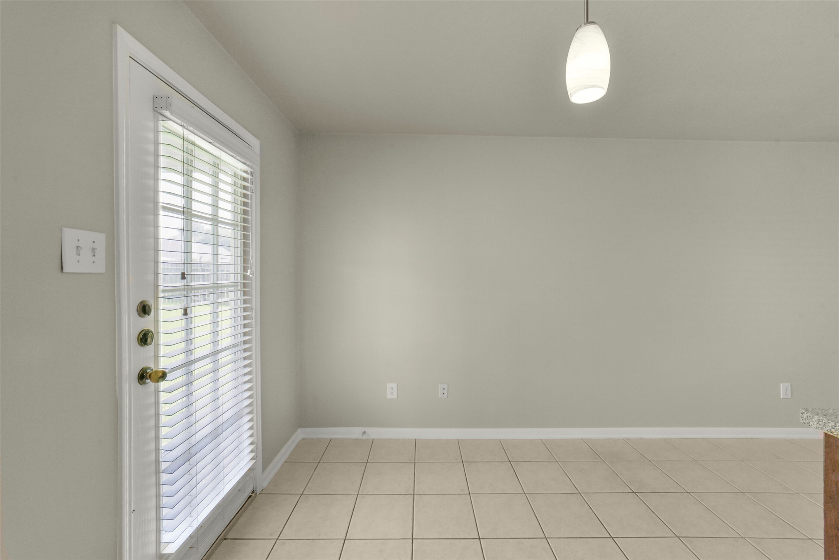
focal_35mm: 14
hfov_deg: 104.2
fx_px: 326
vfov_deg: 81.2
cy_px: 280
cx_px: 420
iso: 500
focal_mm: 14
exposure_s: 1/80
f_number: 11
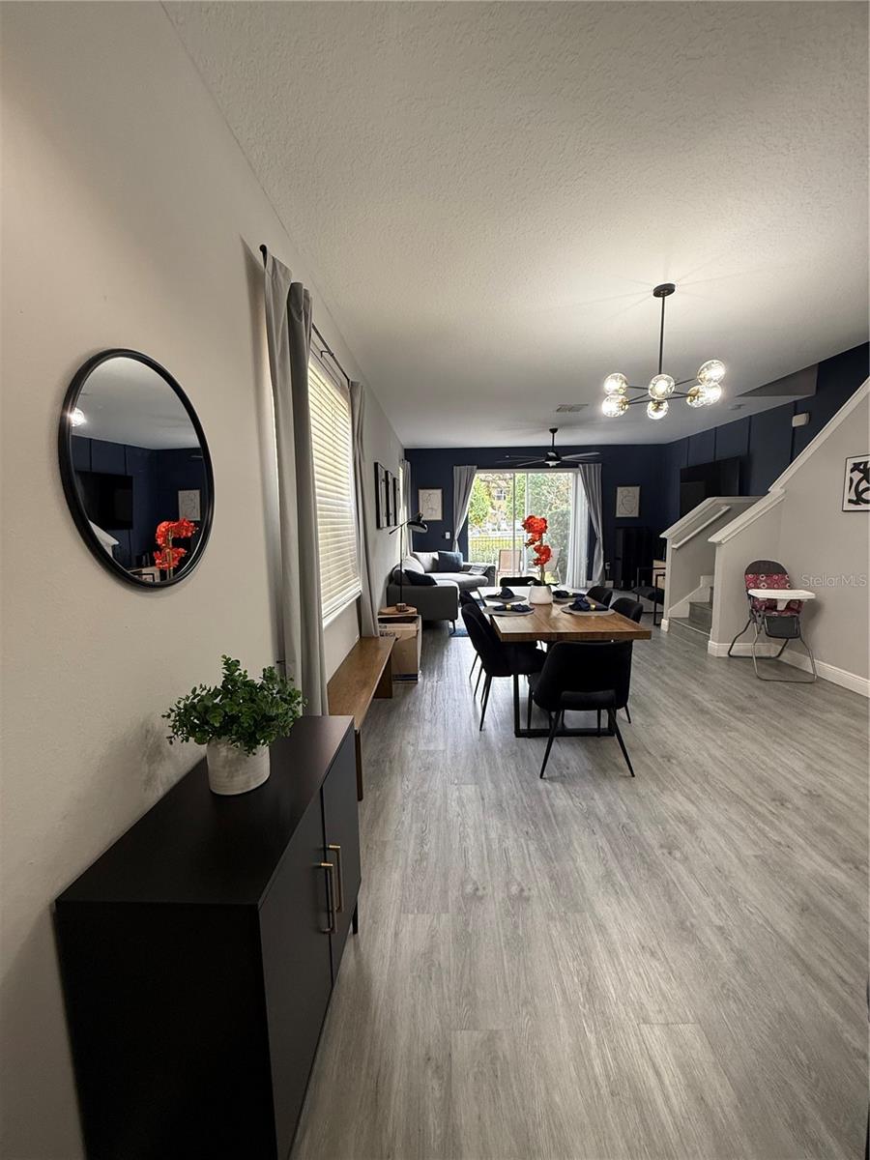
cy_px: 580
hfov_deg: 85.7
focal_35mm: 14
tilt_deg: -7.1
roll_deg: +0.4
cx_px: 435
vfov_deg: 102.1
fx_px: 469
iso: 160
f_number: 2.2
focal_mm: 2.22
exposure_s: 1/60
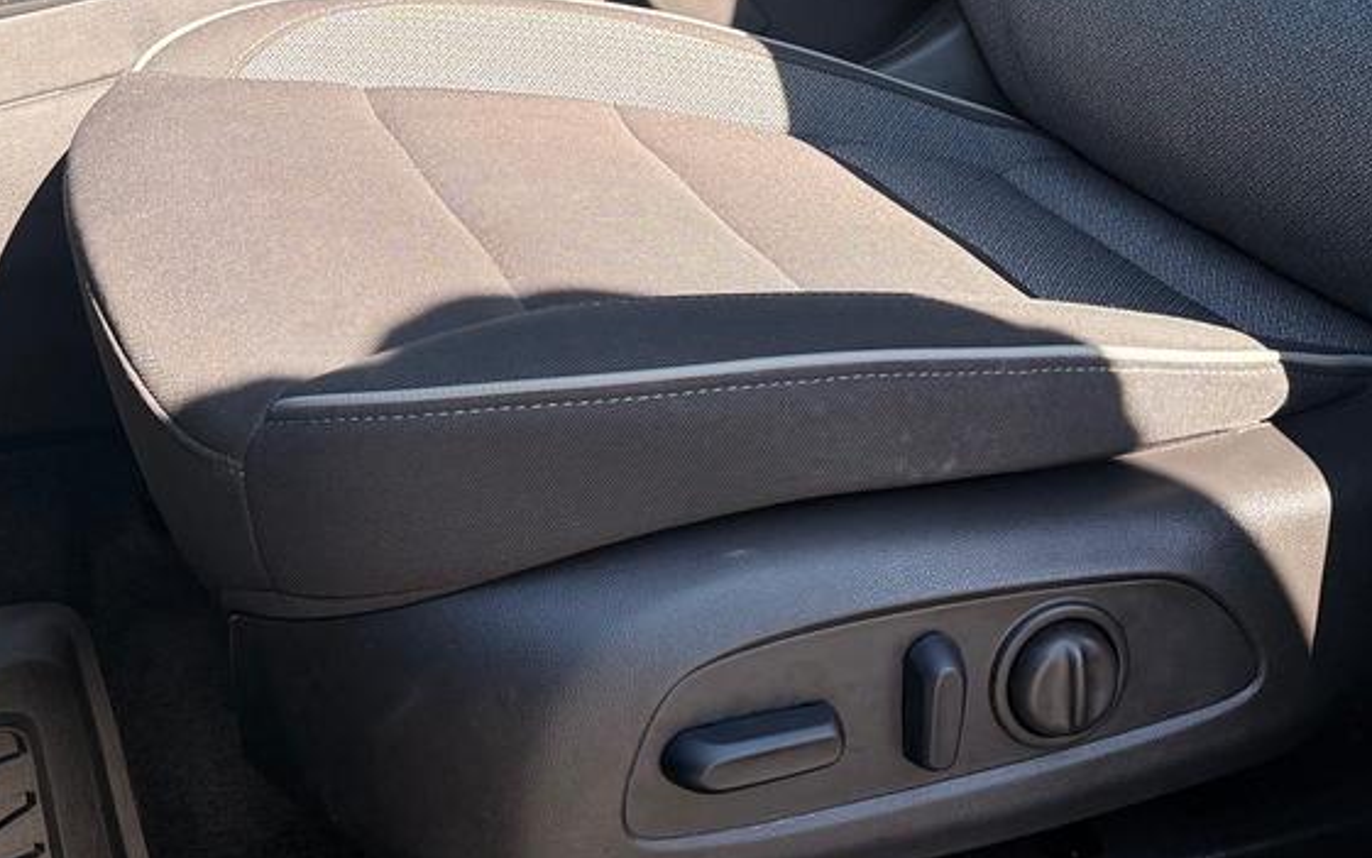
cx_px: 521
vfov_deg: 20.9
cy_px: -174
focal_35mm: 58
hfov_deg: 34.9
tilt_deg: -9.1
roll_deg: -0.4
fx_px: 2169
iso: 100
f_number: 1.78
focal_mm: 6.76
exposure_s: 1/683
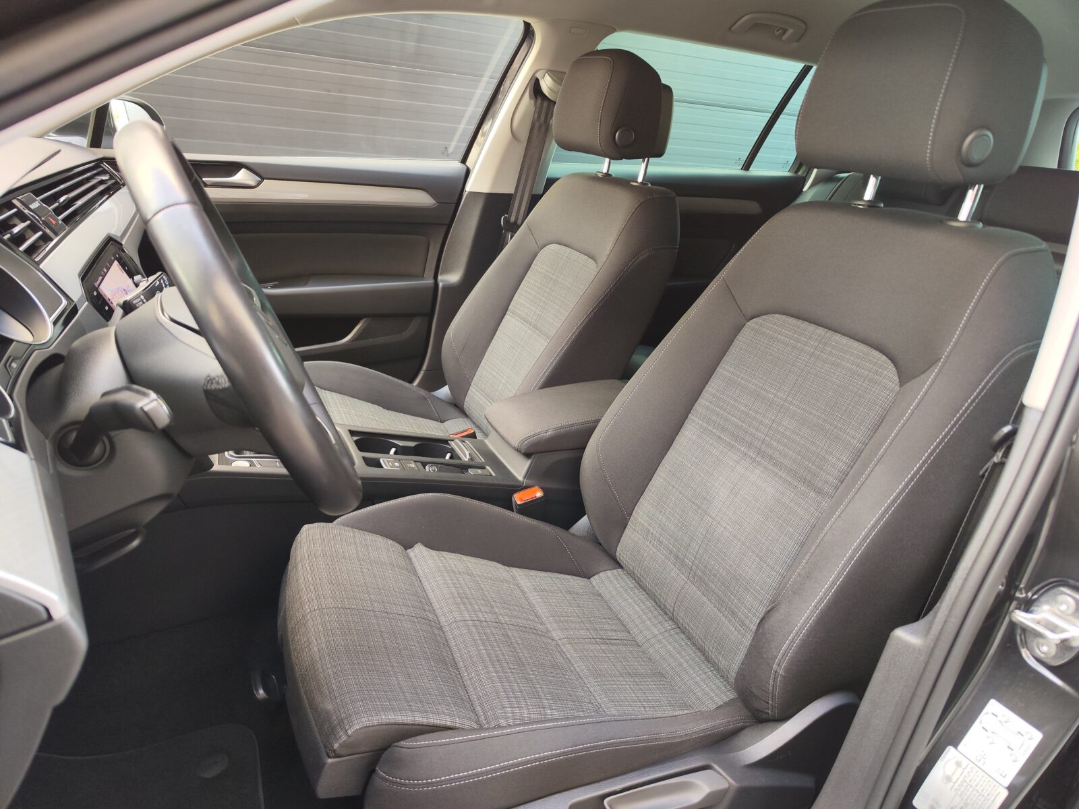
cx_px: 540
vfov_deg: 58.9
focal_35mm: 23
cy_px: 404
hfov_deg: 73.9
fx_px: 717
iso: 505
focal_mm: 7.01
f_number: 1.69
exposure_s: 1/54.6
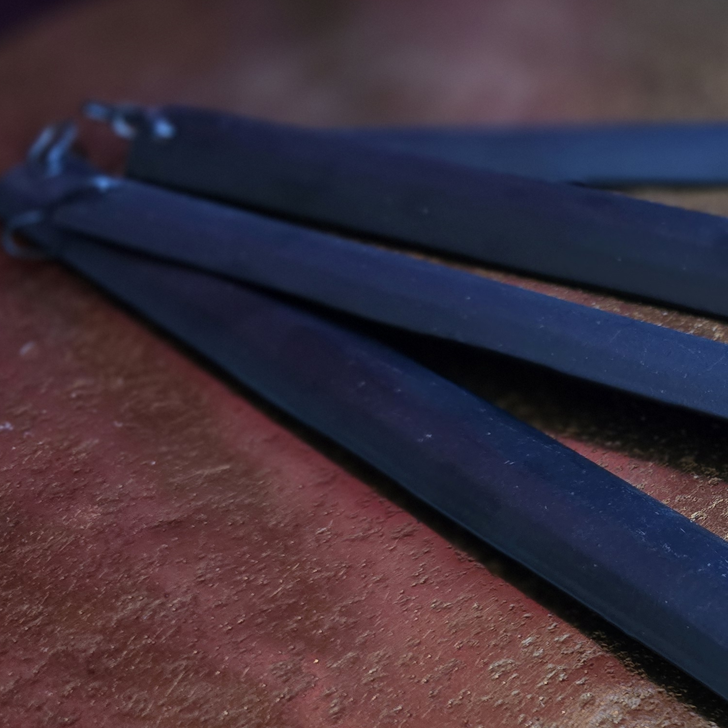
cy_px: 433
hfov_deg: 28.2
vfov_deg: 31.6
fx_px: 1285
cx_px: 836
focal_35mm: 54
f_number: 1.7
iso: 1250
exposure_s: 1/33
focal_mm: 6.3
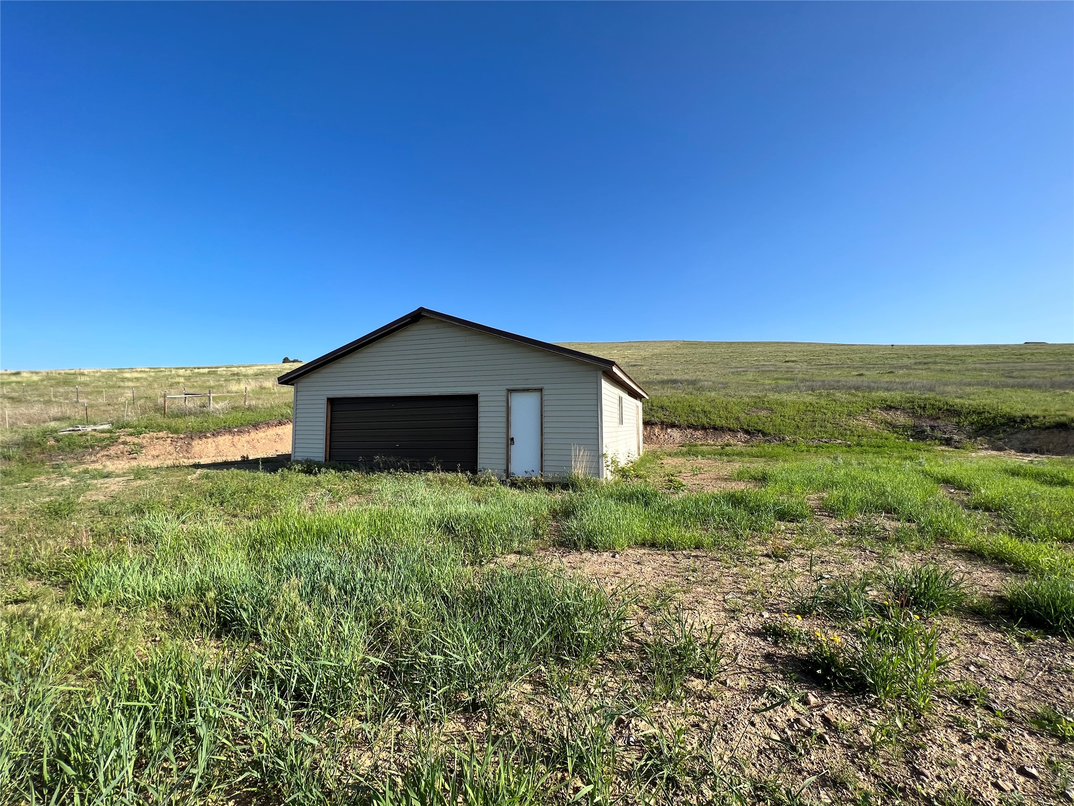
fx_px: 403
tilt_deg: +3.2
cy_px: 403
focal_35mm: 13
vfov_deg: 89.9
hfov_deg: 106.2
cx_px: 537
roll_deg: +0.1
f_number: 1.8
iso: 32
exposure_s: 1/1064
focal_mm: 1.57
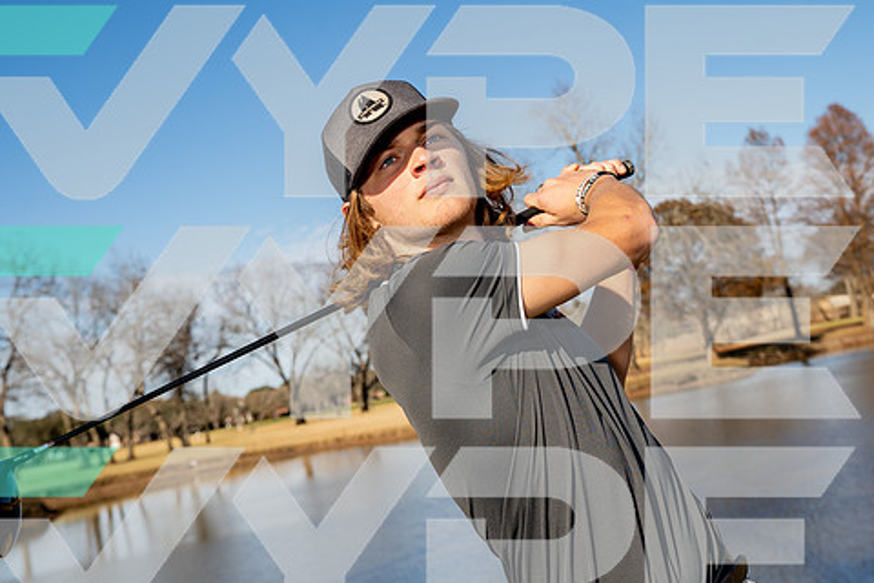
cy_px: 323
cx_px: 397
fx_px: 1408
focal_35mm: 58
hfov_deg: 34.5
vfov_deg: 23.4
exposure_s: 1/250
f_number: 5.6
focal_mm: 48
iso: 100
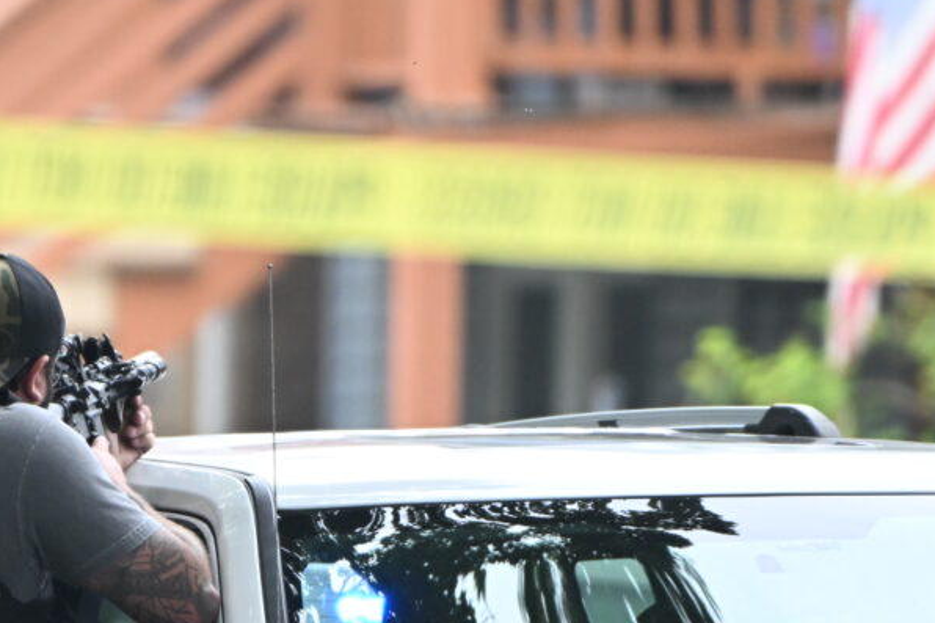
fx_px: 25496
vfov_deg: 1.4
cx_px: 362
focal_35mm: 982
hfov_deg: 2.1
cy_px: 356
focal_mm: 500
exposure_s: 1/640
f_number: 5.6
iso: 2000
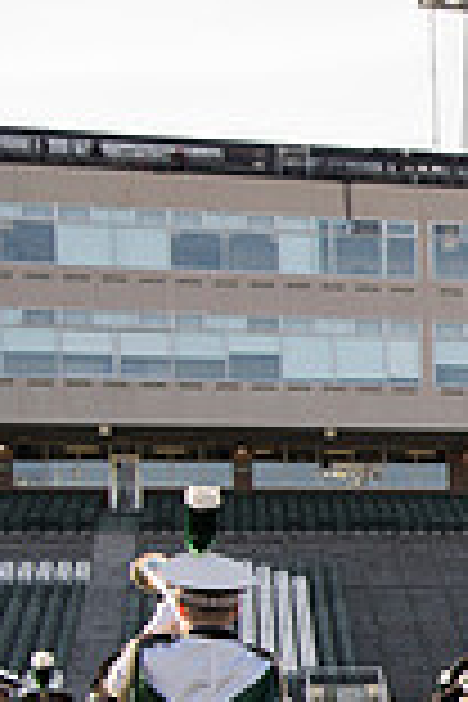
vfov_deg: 16.9
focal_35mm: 119
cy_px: 691
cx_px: 1210
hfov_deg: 9.8
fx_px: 2320
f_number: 5
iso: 320
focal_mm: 32
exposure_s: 1/640
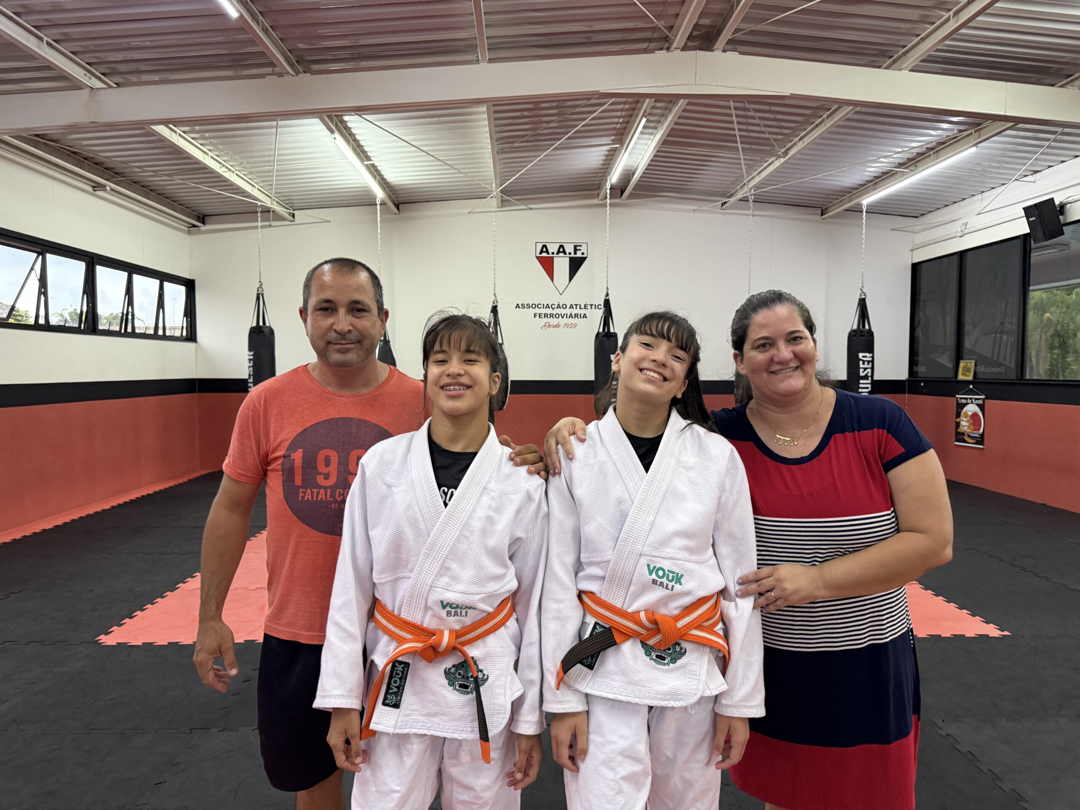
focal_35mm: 24
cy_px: 405
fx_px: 749
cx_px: 540
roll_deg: -0.6
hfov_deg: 71.6
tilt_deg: -6.5
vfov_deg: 56.8
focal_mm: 6.76
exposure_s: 1/55
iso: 320
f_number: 1.78
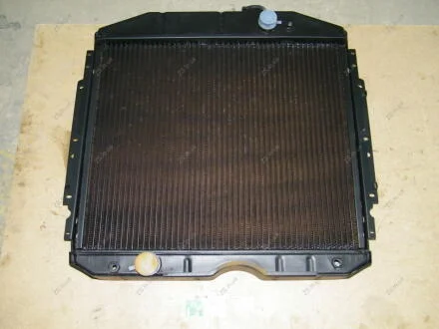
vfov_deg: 40.7
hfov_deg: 52.6
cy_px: 164
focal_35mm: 35
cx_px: 220
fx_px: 444
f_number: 3.7
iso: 200
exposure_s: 1/30
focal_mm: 6.2
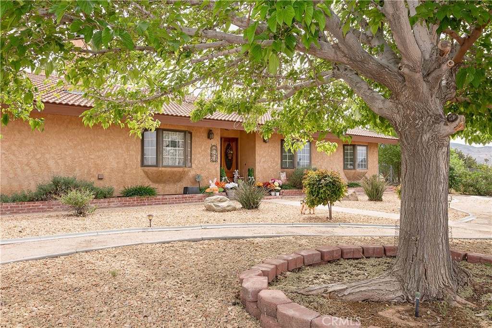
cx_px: 246
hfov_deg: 61.9
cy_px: 164
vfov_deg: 43.6
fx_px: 410
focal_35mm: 30
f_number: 13
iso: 320
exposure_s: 1/250
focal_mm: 20
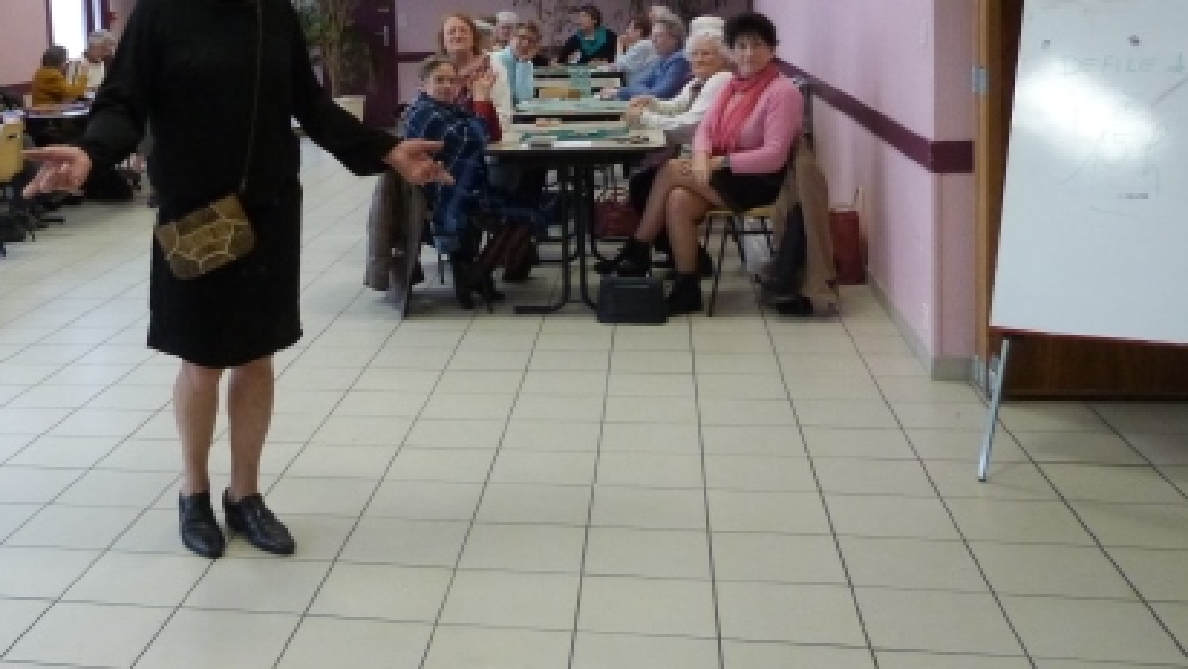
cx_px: 329
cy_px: 138
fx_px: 1386
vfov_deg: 26.6
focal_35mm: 44
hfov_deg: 45.1
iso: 400
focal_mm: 4.5
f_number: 2.8
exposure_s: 1/60
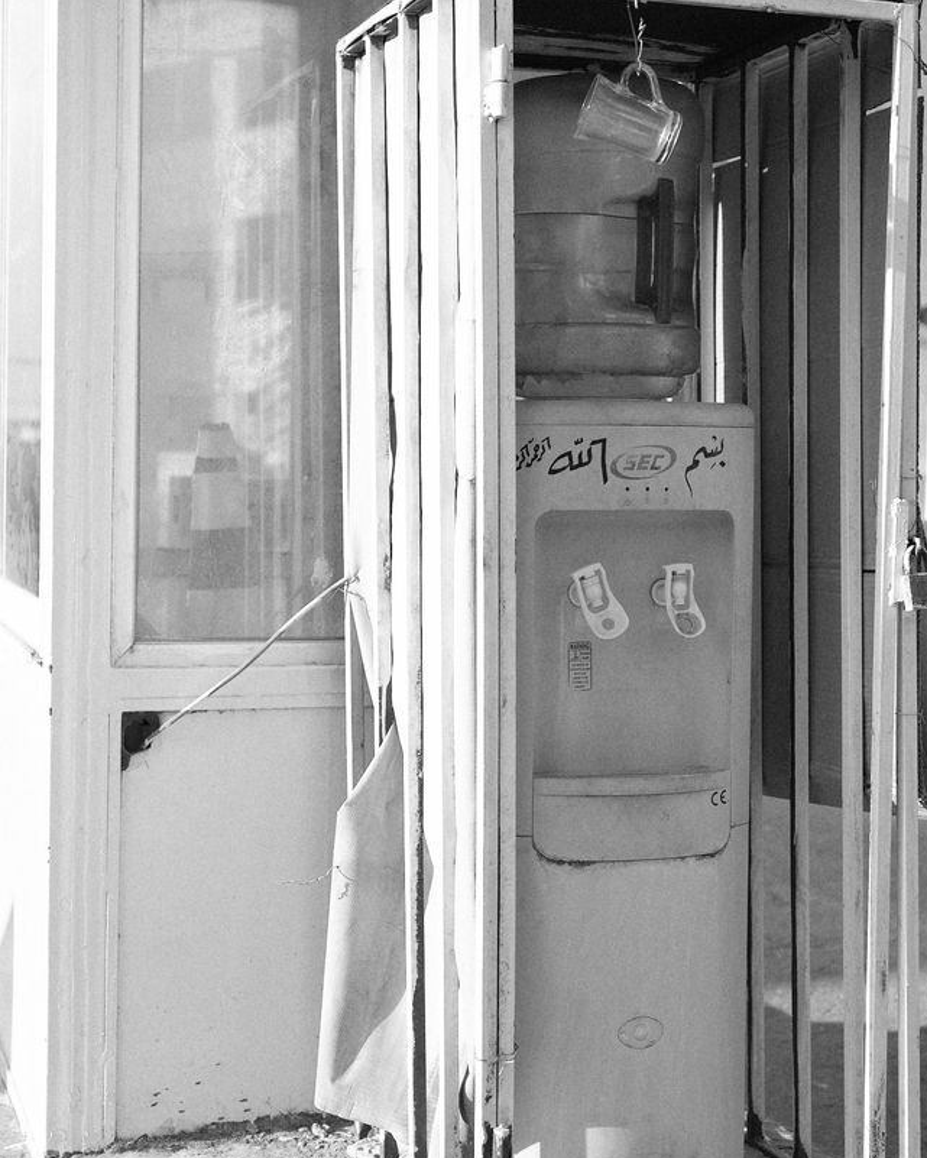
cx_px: 497
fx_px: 2229
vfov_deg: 29.1
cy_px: 630
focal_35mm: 65
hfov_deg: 23.5
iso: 200
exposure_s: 1/170
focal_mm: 63
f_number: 5.6
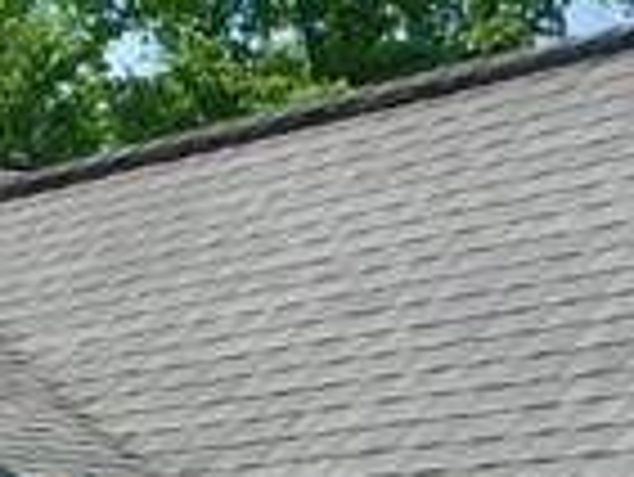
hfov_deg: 11.2
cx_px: -432
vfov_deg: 8.6
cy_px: 832
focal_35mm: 167
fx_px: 3061
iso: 125
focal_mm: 4
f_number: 6
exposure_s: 1/400
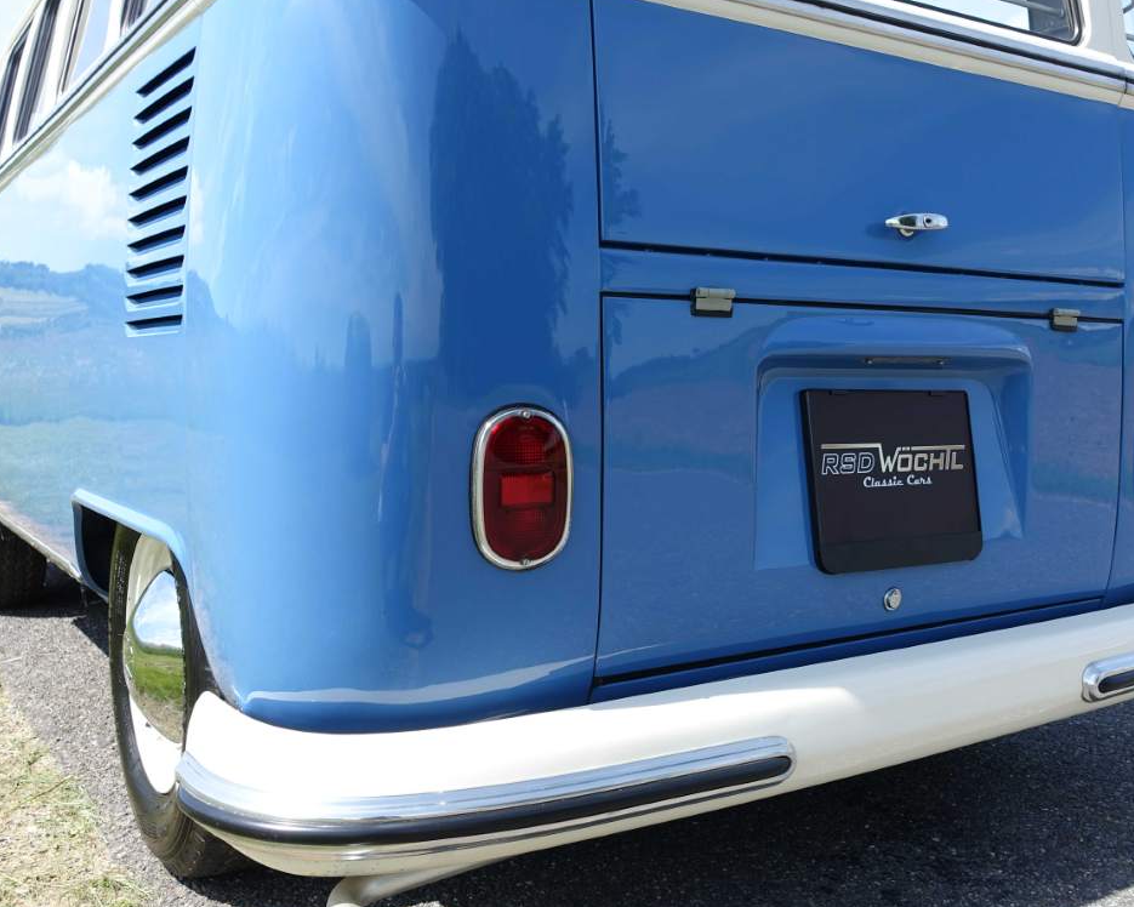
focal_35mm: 37
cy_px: 454
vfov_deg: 40.1
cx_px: 671
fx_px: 1242
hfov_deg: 48.8
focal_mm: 11.81
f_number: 4
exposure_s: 1/640
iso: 125
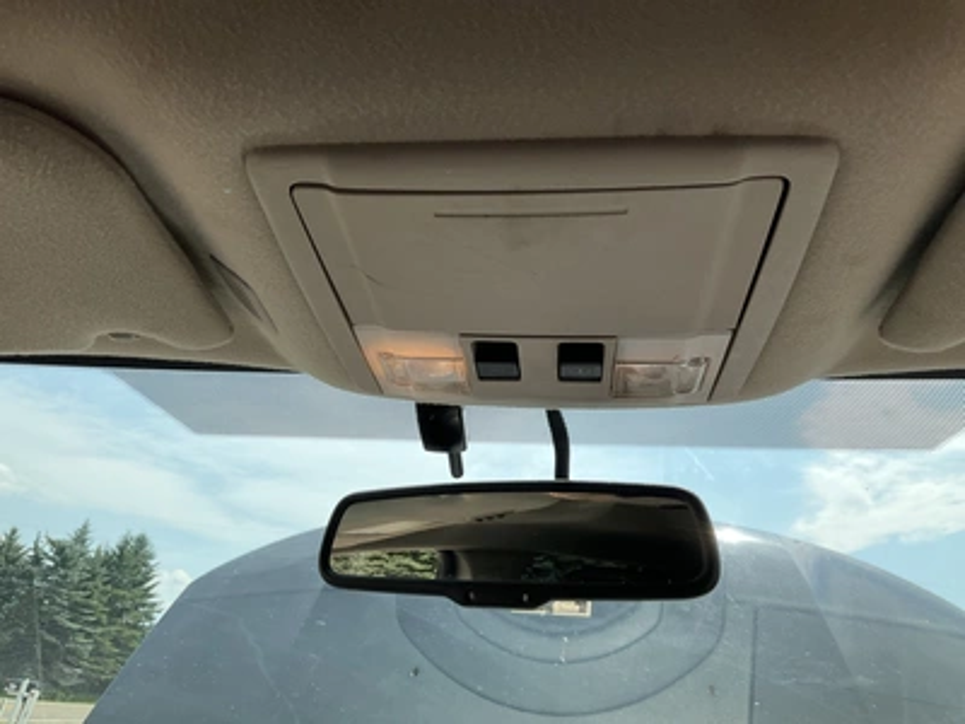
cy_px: 362
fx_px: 808
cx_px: 482
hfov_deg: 61.7
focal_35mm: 29
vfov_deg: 48.2
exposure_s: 1/1168
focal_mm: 3
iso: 25
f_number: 1.8
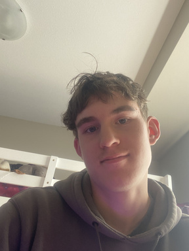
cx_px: 94
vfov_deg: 60.0
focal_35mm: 30
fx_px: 218
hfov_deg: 46.8
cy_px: 126
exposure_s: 1/59
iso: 250
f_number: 2.2
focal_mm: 2.71
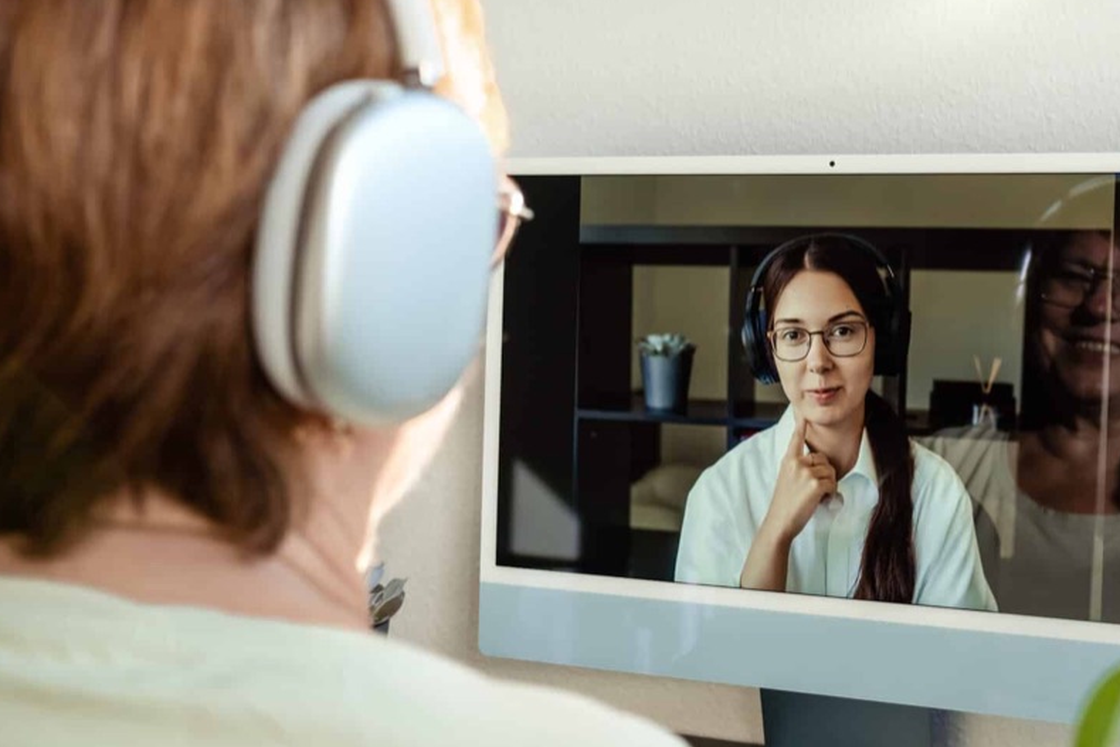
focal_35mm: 62
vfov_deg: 21.9
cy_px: 347
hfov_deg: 32.3
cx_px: 678
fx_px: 1929
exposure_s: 1/400
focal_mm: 35
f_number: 4.5
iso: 250
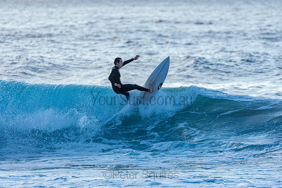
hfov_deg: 2.9
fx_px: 5641
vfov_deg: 1.9
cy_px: 94
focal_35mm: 720
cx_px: 141
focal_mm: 480
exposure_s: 1/1250
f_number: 5.6
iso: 450
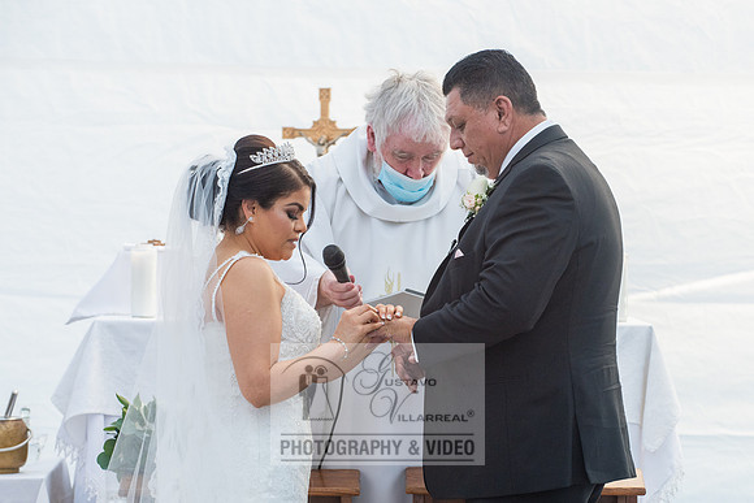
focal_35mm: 169
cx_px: 409
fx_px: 3550
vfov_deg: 8.1
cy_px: 310
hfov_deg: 12.1
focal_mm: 135
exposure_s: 1/125
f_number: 6.3
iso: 800
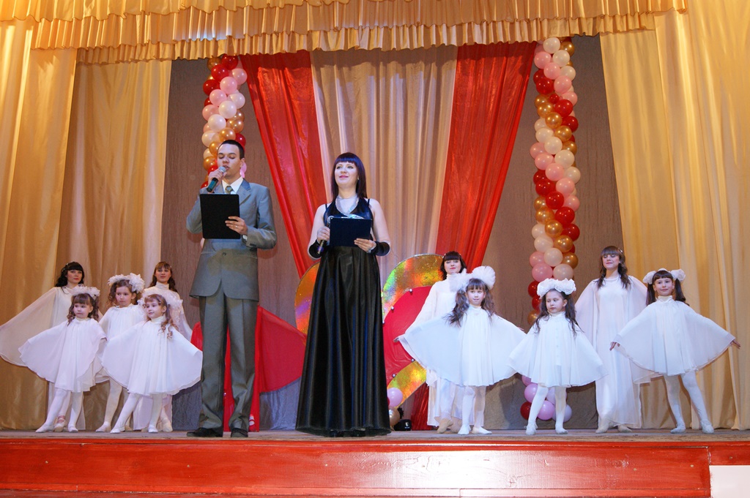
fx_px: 749
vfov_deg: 36.8
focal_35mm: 36
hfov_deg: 53.2
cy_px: 249
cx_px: 375
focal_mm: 24
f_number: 5.6
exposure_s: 1/60
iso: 400
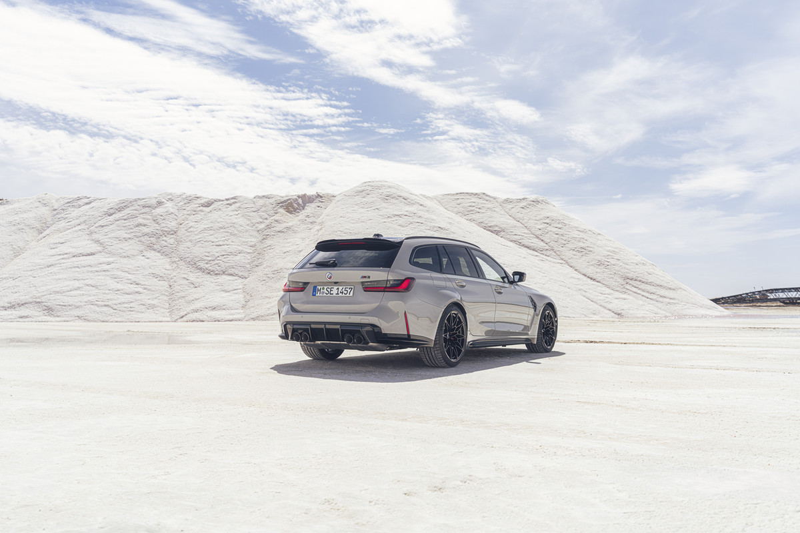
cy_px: 266
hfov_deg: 54.4
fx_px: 778
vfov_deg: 37.9
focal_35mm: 35
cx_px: 400
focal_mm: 35
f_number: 3.2
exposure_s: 1/400
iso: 100
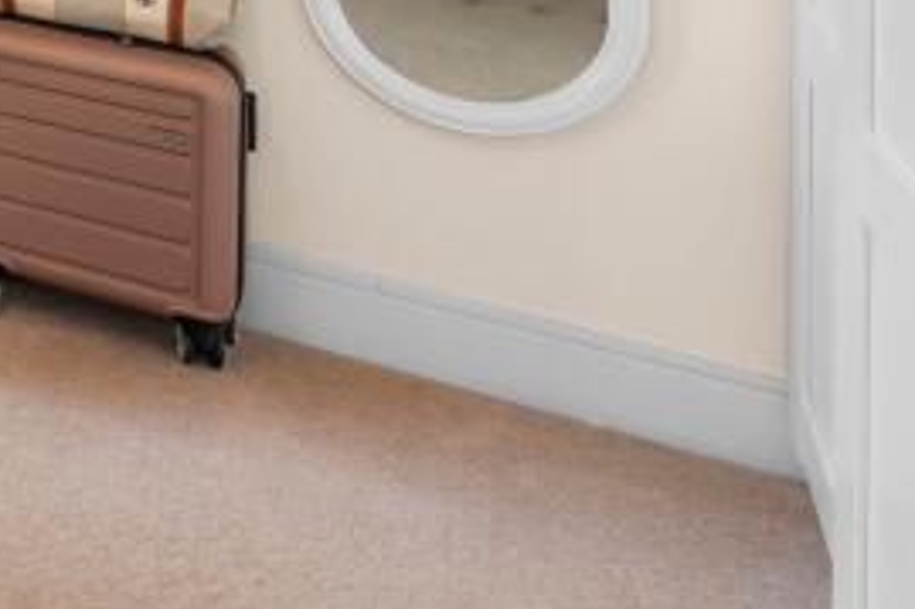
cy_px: -447
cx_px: -762
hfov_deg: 21.1
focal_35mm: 61
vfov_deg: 18.2
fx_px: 1549
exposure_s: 1/13
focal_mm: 16
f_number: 7.1
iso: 320
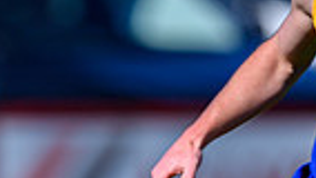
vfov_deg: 0.4
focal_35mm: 2710
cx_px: -108
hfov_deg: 0.8
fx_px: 22716
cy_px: 385
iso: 250
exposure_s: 1/3200
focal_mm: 500
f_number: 4
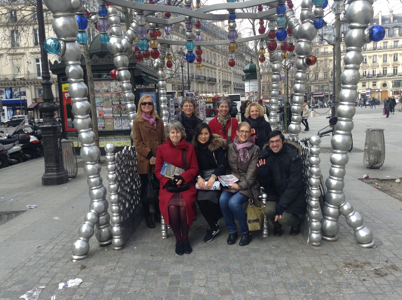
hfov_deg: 55.4
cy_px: 150
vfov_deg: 42.8
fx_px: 383
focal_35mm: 33
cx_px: 201
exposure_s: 1/259
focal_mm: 3.3
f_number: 2.4
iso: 25
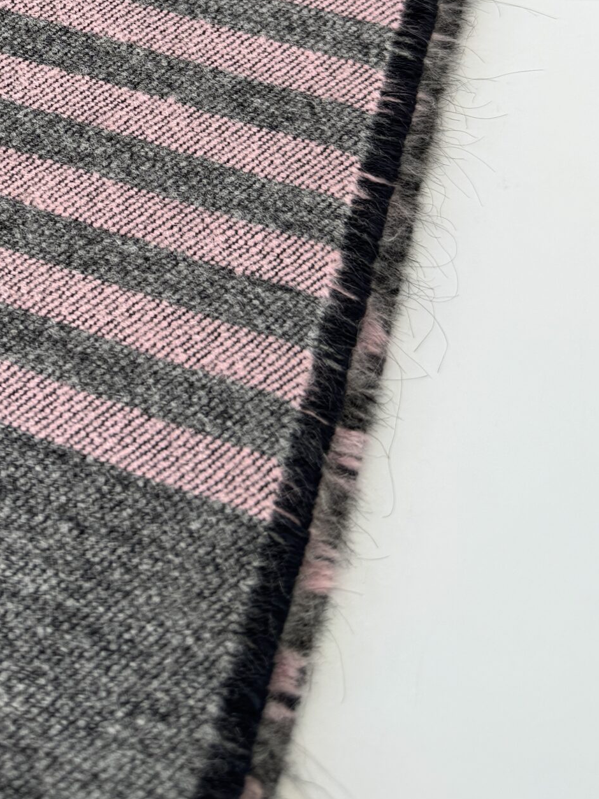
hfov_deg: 28.2
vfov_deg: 36.0
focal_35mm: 49
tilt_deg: -57.3
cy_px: 44
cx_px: 29
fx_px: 1131
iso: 100
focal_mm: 6.76
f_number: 1.78
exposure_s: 1/121
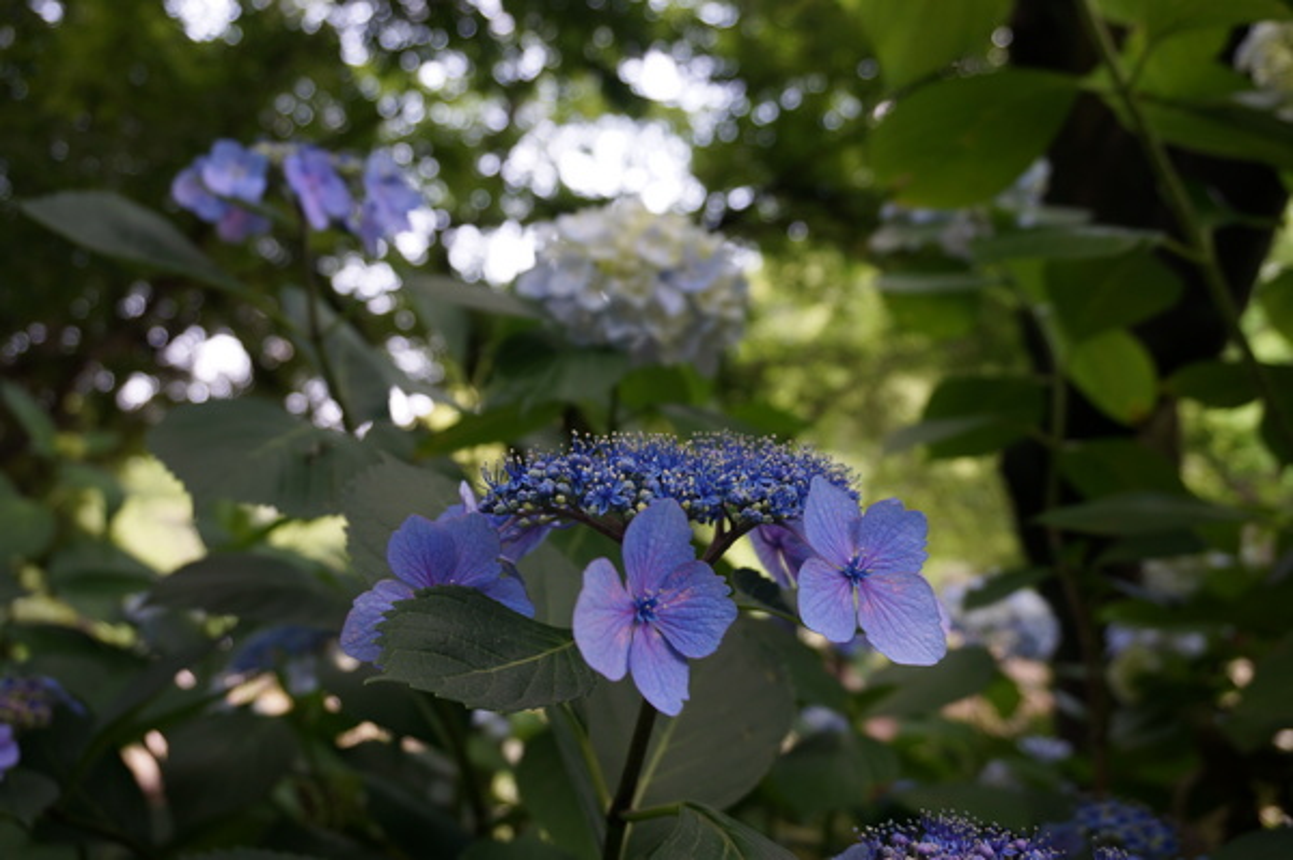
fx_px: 1238
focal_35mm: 34
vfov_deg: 38.3
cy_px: 430
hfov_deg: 55.1
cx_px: 646
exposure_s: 1/60
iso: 160
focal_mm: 23
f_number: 4
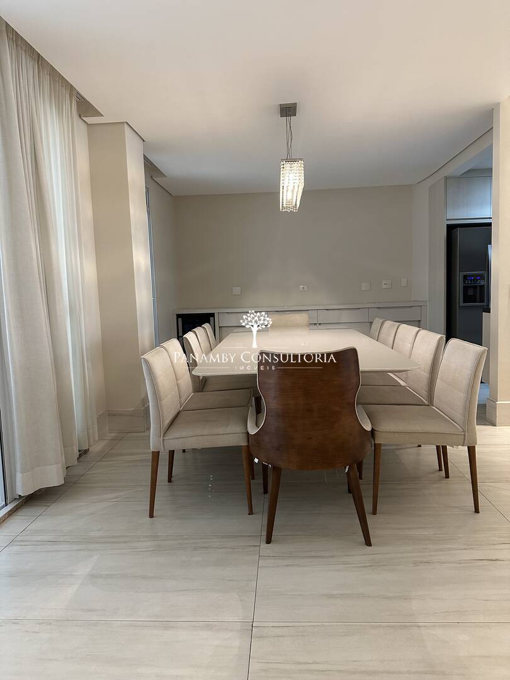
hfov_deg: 56.8
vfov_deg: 71.6
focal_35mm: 24
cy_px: 340
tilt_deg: -4.6
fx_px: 471
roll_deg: +1.3
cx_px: 255
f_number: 1.78
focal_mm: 6.86
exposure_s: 1/60
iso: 250
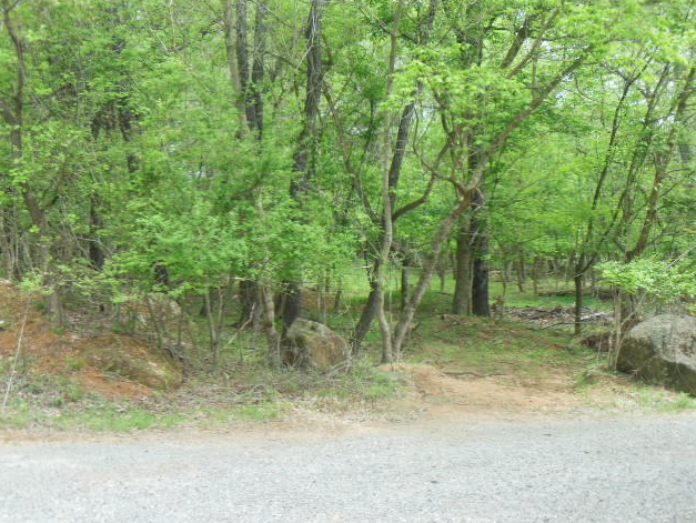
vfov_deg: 28.6
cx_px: 343
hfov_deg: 37.5
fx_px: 1026
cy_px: 260
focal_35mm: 51
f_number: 4
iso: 125
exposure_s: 1/100
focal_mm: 8.9
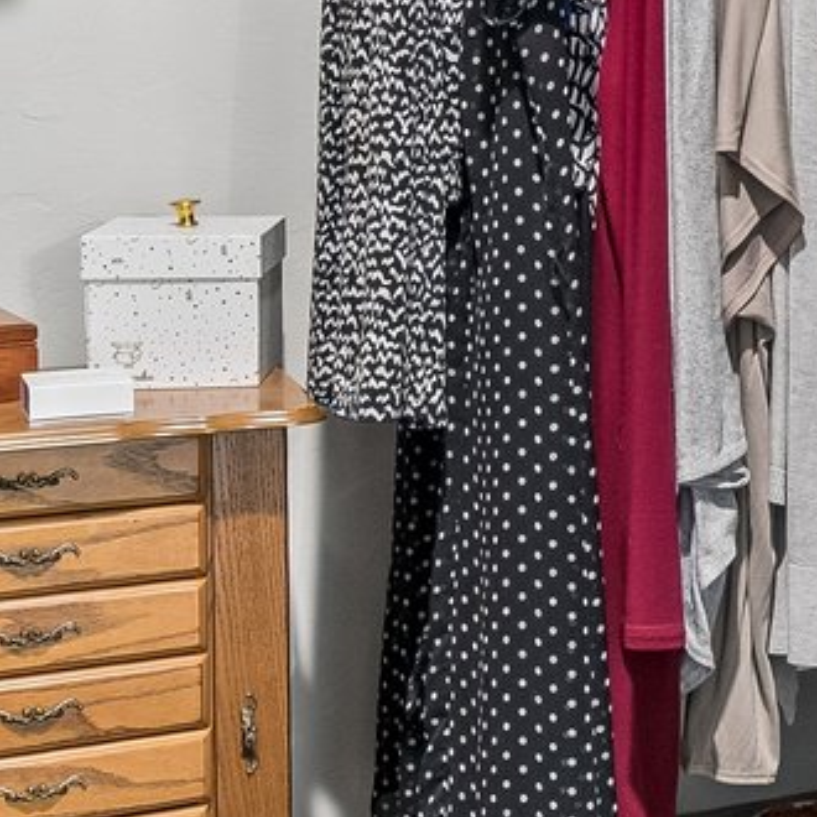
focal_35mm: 79
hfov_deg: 18.2
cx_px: 1384
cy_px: -61
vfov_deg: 20.9
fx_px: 2109
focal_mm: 10
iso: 200
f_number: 6.3
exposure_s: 1/8
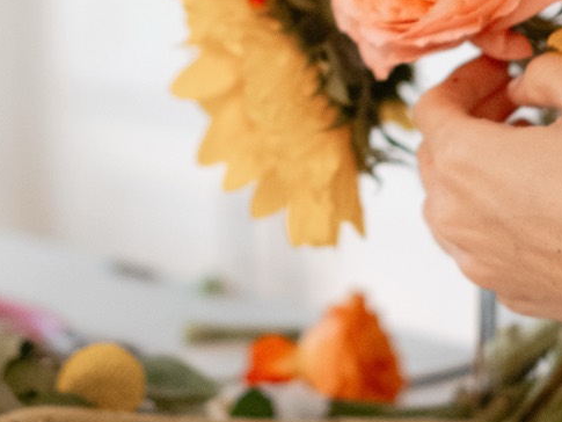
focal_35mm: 189
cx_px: 263
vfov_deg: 7.8
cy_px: 8
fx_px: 3069
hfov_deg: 10.5
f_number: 1.4
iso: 1000
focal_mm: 35
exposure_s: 1/250
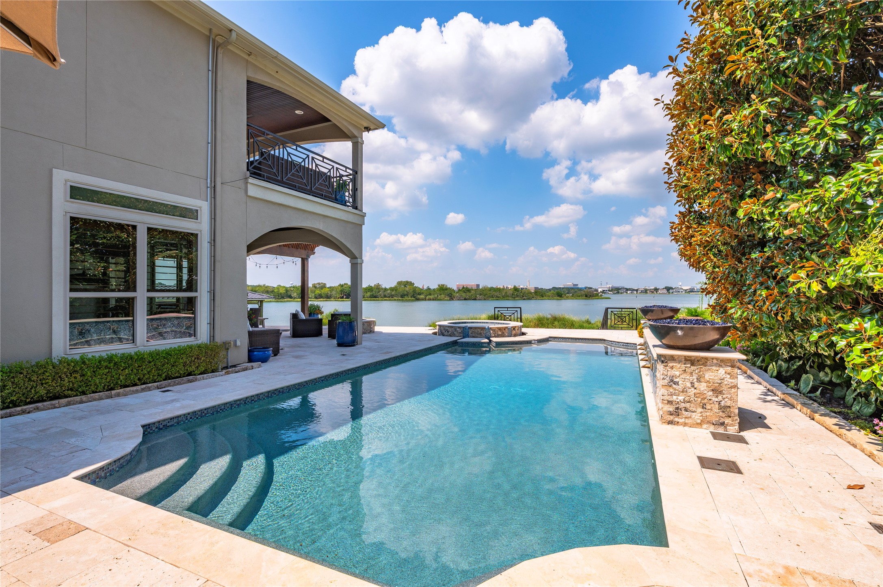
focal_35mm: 17
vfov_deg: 70.4
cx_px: 442
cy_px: 294
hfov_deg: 93.3
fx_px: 417
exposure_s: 1/250
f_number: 13
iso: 125
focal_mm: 17
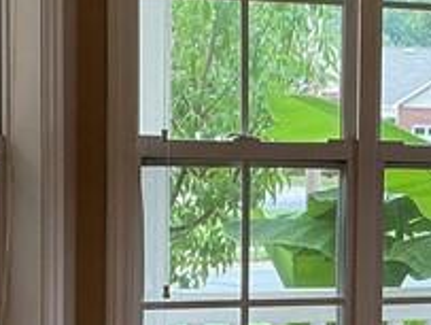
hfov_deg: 13.1
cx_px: 546
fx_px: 1821
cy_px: 285
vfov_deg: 10.1
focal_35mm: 146
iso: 50
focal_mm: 3
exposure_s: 1/120
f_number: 1.8
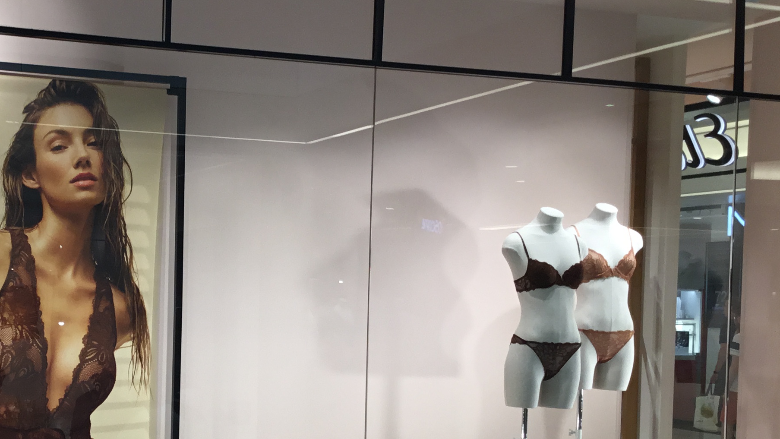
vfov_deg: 19.6
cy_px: 340
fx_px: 1262
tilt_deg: -3.2
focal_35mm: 61
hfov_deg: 33.5
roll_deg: -0.4
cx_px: 167
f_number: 2.4
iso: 32
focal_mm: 3.3
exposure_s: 1/100
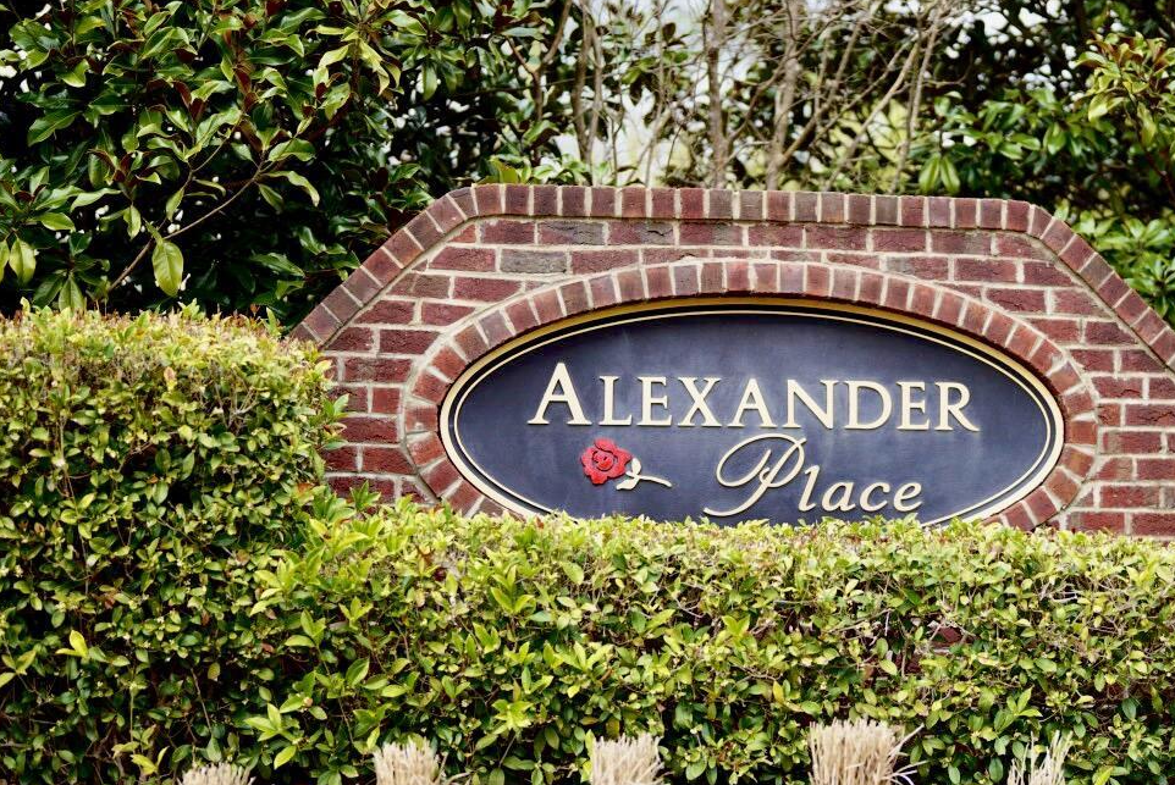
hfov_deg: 24.0
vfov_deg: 16.3
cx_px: 807
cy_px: 381
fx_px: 2744
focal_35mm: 84
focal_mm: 50
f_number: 1.2
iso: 100
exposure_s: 1/1600
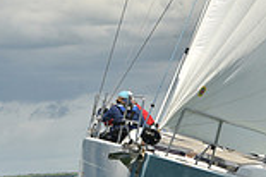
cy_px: 88
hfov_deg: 6.4
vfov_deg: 4.3
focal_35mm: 319
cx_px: 281
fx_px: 2355
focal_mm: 85
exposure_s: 1/800
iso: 320
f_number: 11
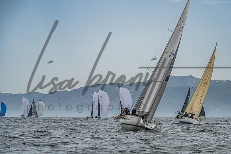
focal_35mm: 126
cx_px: 137
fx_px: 806
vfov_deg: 10.9
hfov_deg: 16.3
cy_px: 90
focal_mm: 105
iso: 400
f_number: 6.7
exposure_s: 1/3200
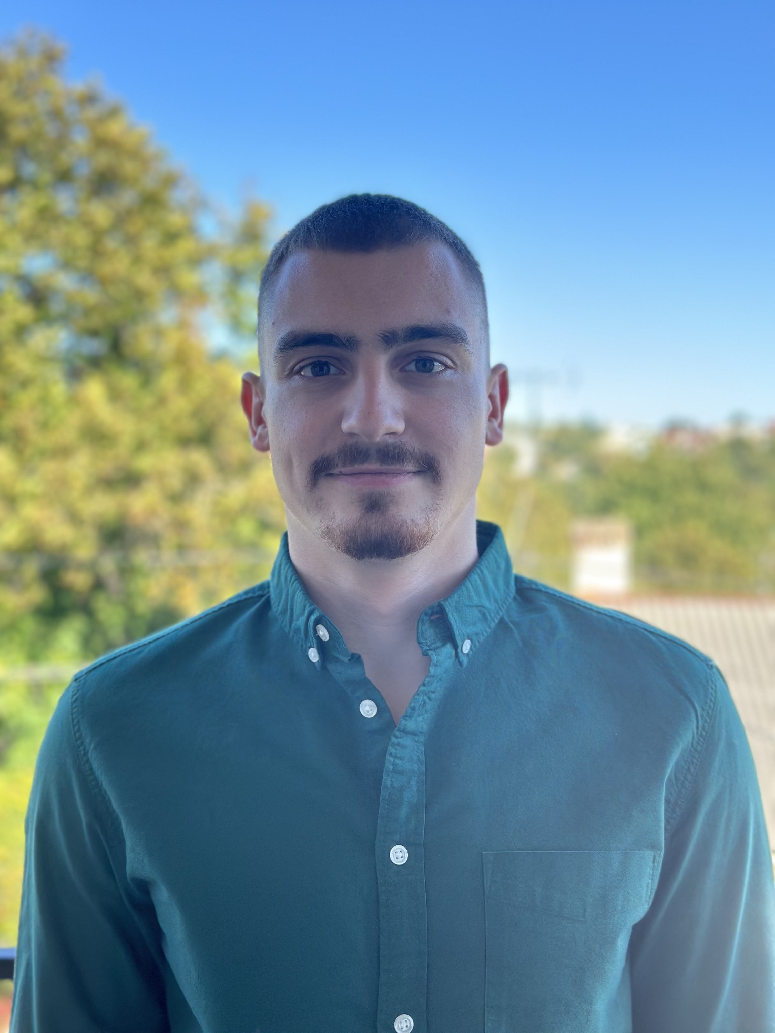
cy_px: 516
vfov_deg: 39.7
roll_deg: -0.1
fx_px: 1433
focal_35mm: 48
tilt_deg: -1.6
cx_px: 388
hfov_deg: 30.3
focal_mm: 6.86
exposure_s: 1/823
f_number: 1.78
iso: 80
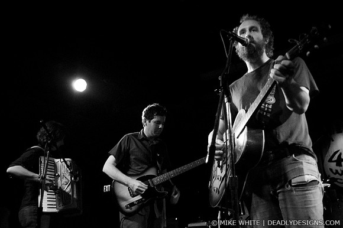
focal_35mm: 30
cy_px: 114
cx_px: 172
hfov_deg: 62.0
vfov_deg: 43.6
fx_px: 286
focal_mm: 20
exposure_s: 1/50
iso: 800
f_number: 2.8
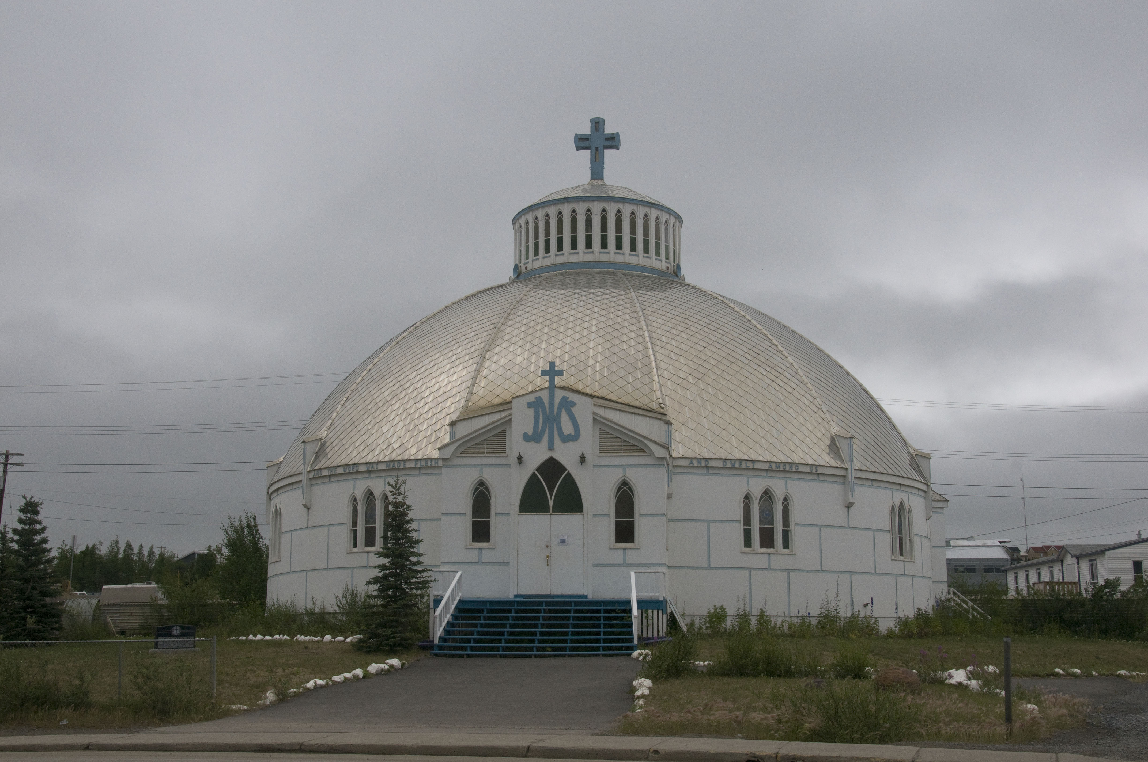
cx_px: 574
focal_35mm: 40
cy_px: 381
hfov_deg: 48.0
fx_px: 1290
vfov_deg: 32.9
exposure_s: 1/500
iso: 200
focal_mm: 27
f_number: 11
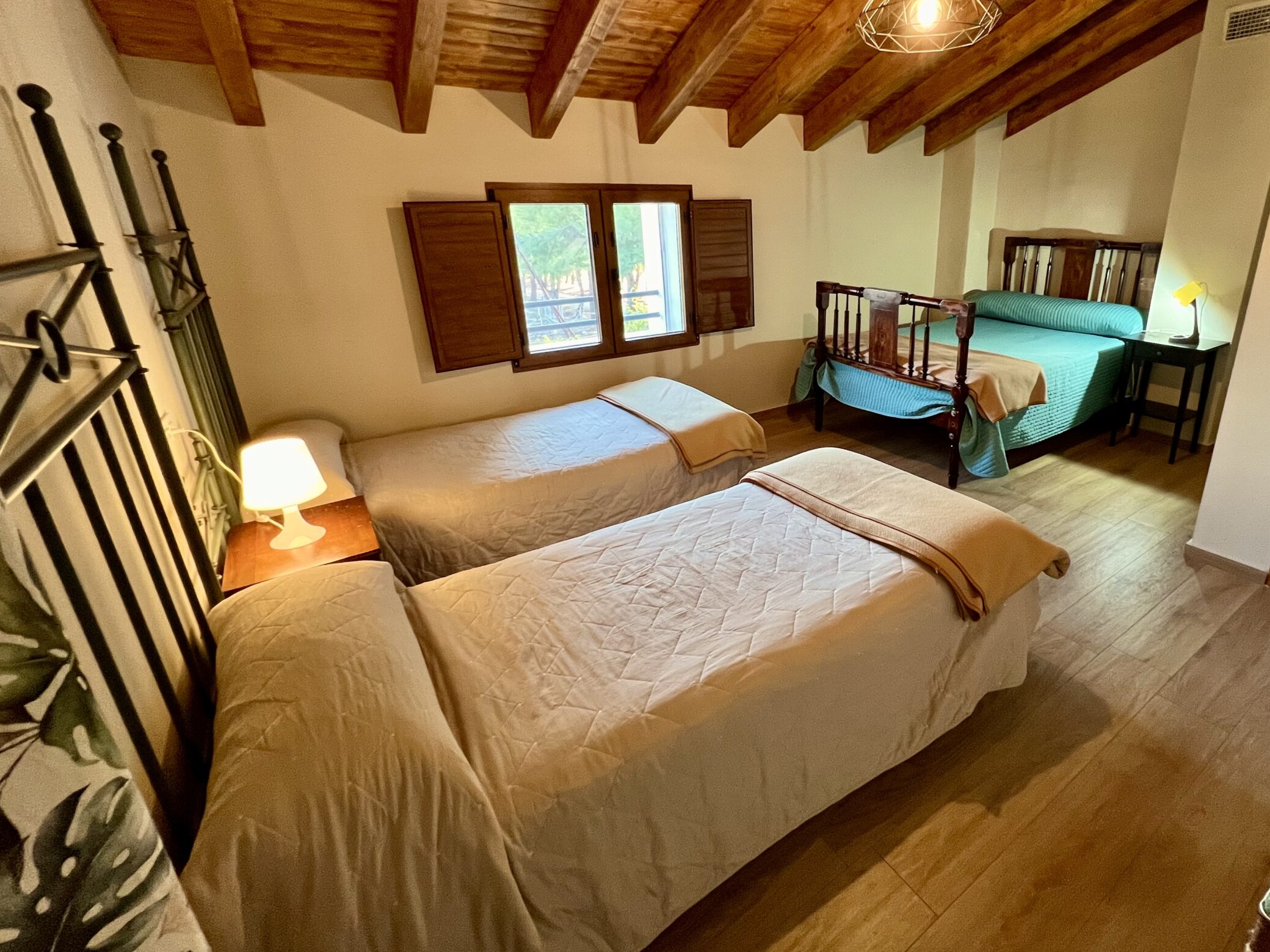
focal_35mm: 16
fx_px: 587
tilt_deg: -19.4
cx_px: 767
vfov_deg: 77.8
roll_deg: +0.9
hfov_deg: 93.2
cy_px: 417
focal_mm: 1.57
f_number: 1.8
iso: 250
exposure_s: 1/50
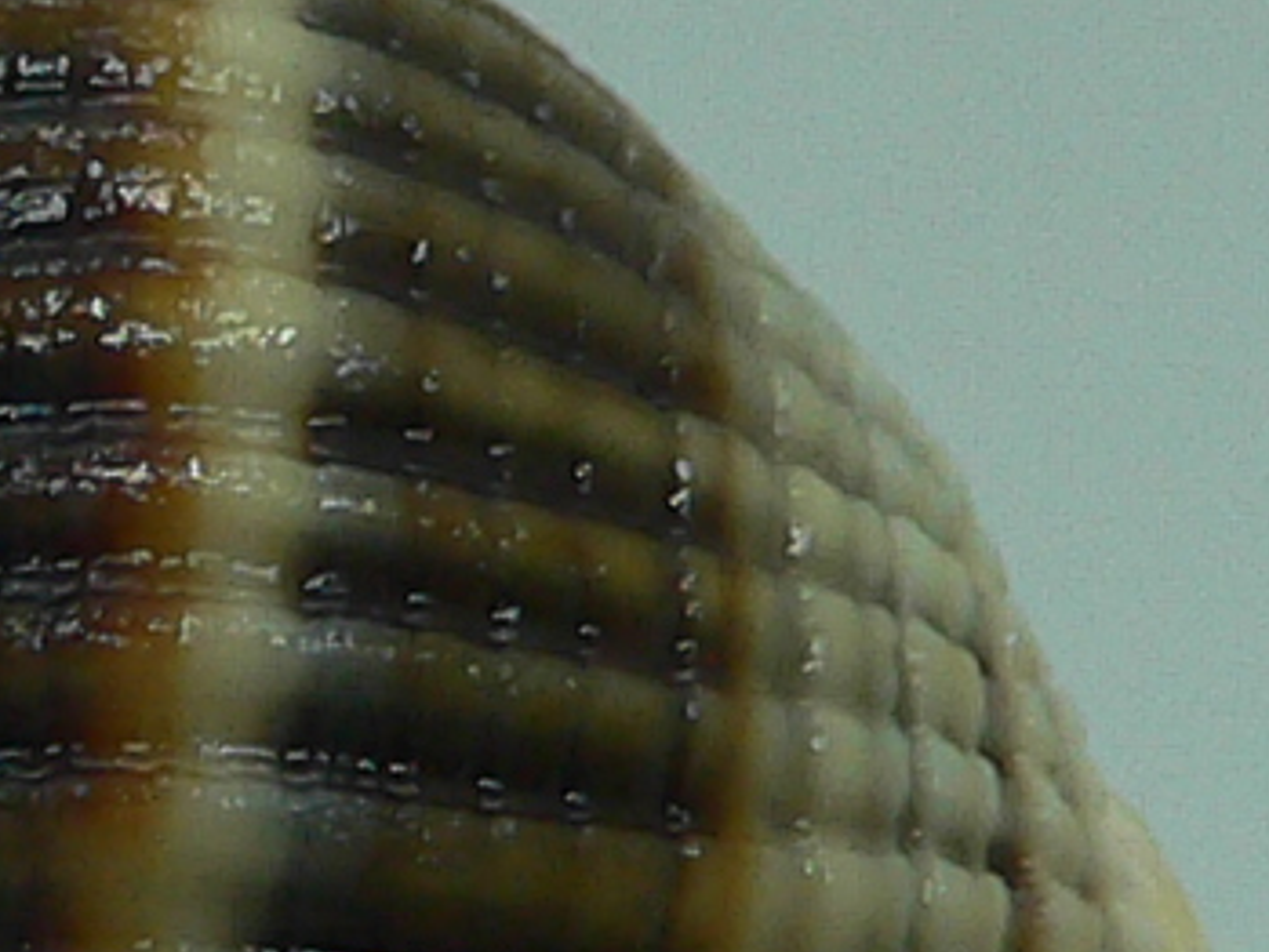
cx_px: -120
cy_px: 927
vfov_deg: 7.3
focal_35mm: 202
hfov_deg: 9.7
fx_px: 7408
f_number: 2.8
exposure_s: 1/60
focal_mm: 4.6
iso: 80
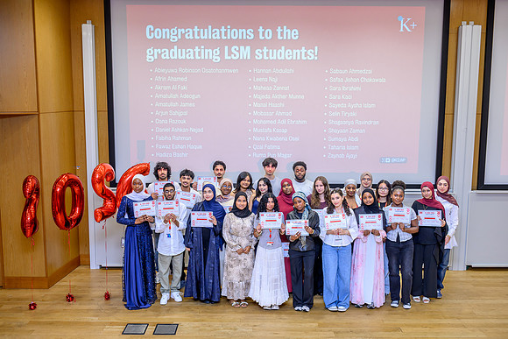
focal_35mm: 36
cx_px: 254
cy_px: 170
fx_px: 507
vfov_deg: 37.0
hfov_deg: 53.2
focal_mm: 35
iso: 1000
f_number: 2.8
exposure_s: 1/200
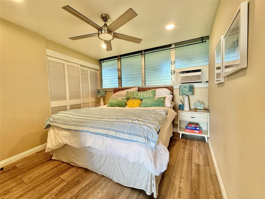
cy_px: 100
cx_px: 132
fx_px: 107
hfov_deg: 102.1
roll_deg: +1.8
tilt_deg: -3.1
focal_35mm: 14
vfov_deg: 85.7
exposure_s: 1/120
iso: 125
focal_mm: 2.22
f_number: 2.2
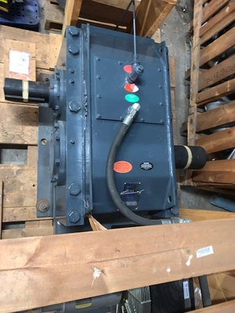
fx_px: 235
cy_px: 156
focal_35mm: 26
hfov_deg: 53.1
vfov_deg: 67.3
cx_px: 118
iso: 80
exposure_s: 1/5
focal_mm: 4.25
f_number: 1.8
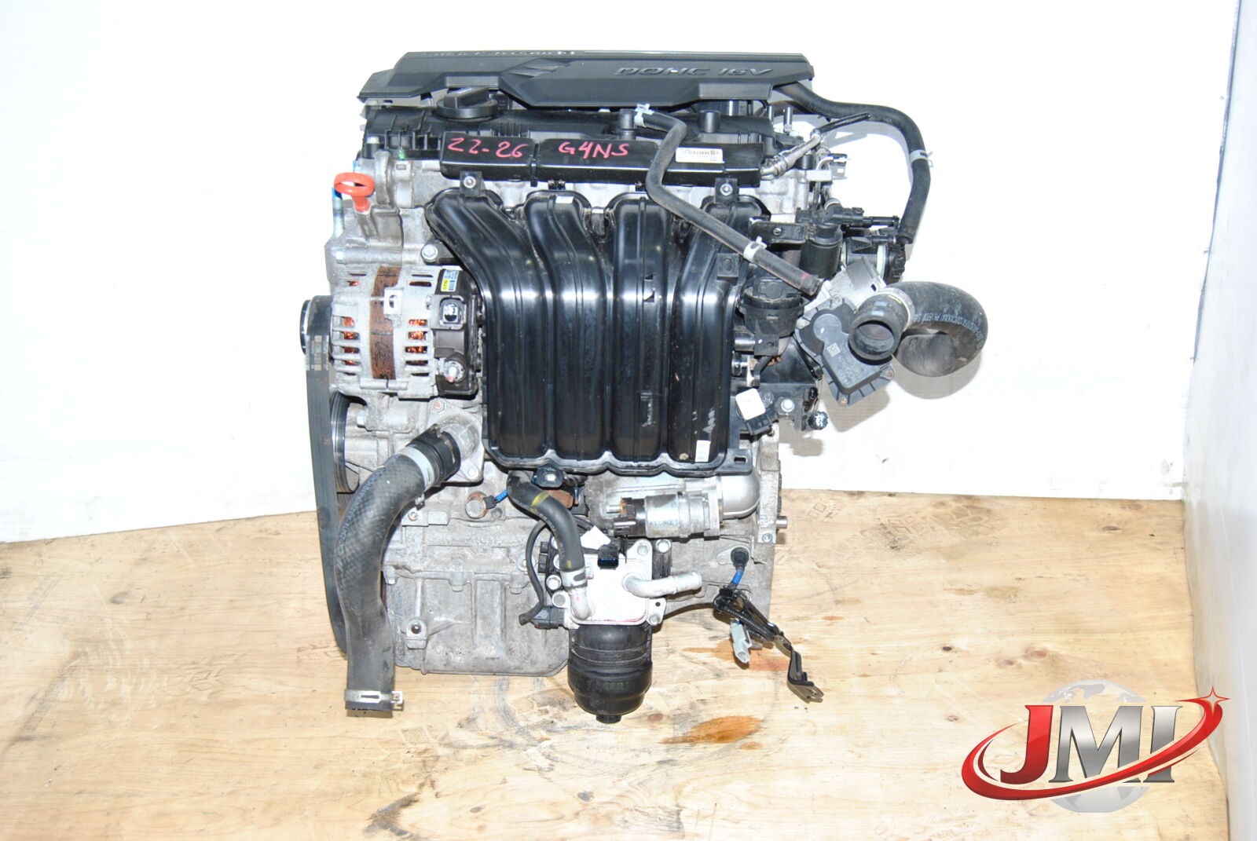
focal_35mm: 42
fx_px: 1468
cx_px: 628
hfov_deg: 46.3
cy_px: 420
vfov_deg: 32.0
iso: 400
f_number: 5.6
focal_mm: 28
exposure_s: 1/200
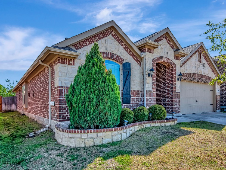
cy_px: 83
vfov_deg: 41.8
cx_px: 133
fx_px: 222
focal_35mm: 34
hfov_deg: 53.7
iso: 320
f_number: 11
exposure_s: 1/500
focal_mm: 20
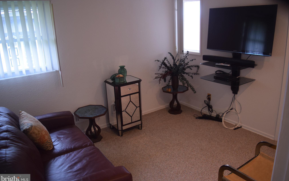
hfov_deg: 52.8
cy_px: 87
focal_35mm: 37
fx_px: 291
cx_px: 144
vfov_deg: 34.4
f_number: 4
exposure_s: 1/60
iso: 560
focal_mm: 24
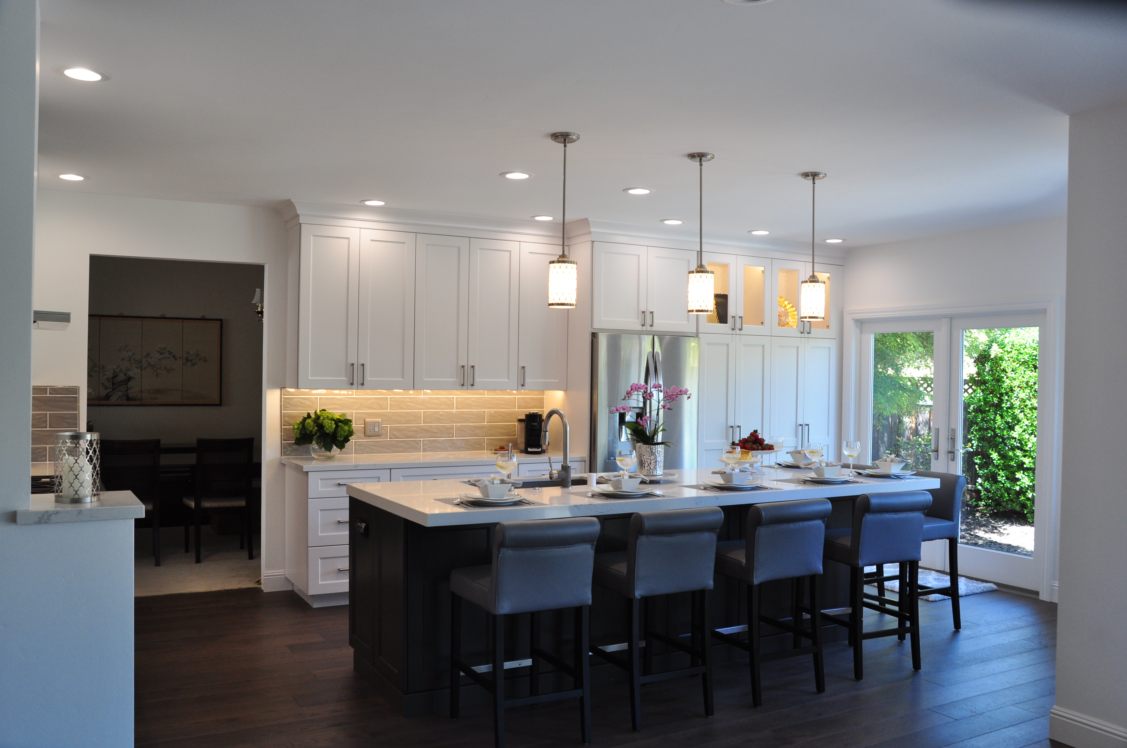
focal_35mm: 30
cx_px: 564
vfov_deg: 43.5
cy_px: 374
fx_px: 938
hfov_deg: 62.0
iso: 400
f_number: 8
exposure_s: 1/50
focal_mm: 20
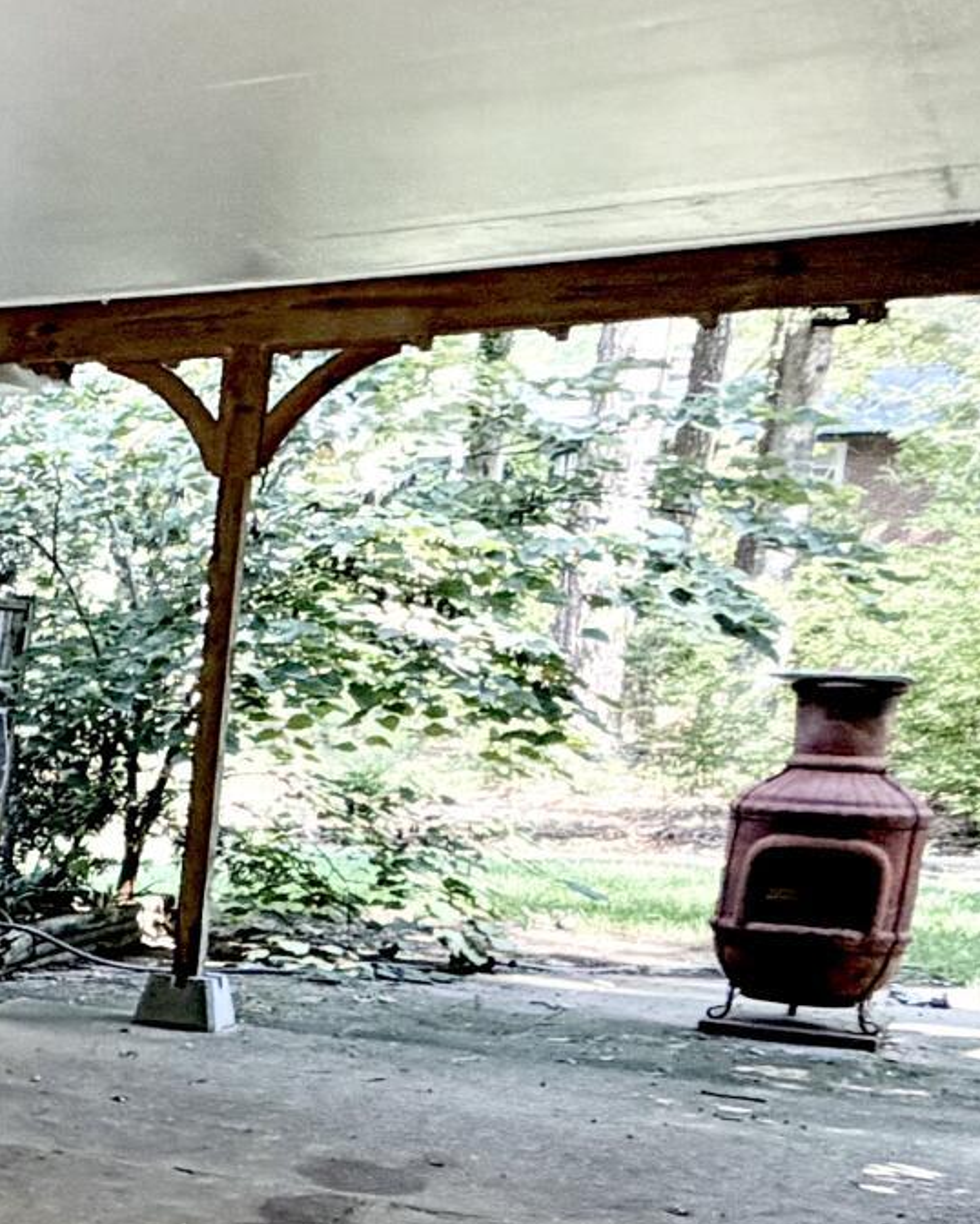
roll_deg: -0.1
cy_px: 984
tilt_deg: -9.0
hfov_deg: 17.7
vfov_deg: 30.2
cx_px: -973
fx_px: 2211
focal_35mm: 61
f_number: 2.2
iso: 125
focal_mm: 2.22
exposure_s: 1/121
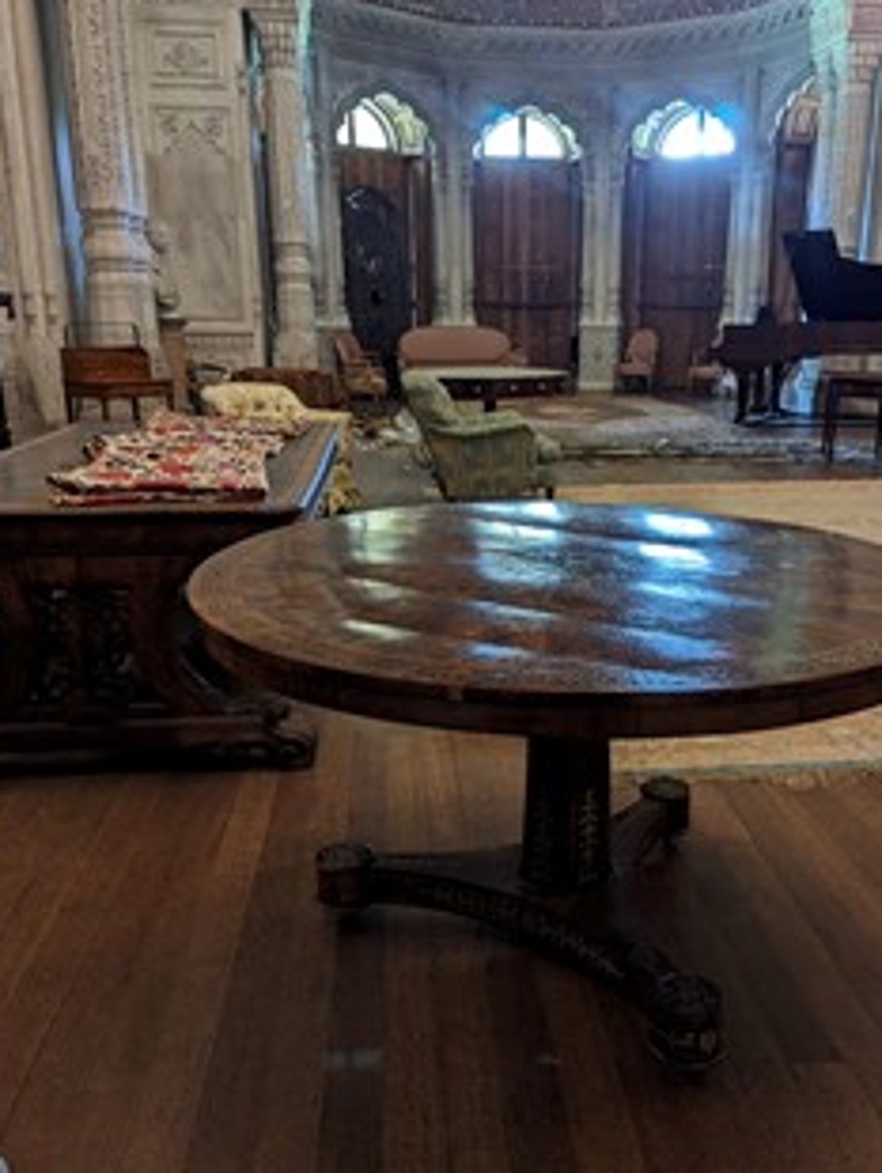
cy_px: 579
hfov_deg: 45.3
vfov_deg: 58.3
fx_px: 1052
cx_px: 517
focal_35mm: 31
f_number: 1.85
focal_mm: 6.81
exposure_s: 1/48.5
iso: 1055
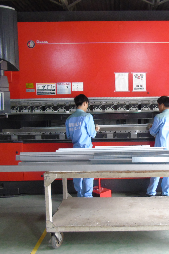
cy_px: 128
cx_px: 123
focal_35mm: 35
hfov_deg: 37.1
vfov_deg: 54.4
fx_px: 246
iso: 400
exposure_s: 1/25
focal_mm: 4.4
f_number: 3.4
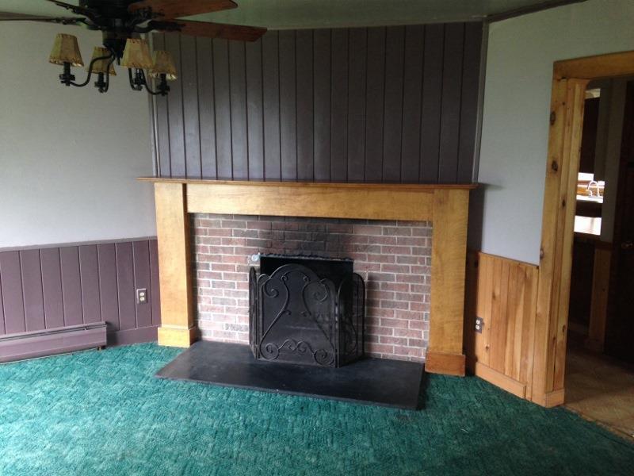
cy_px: 238
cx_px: 317
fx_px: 604
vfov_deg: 42.9
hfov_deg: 55.4
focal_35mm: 33
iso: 100
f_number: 2.4
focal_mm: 4.12
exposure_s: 1/20
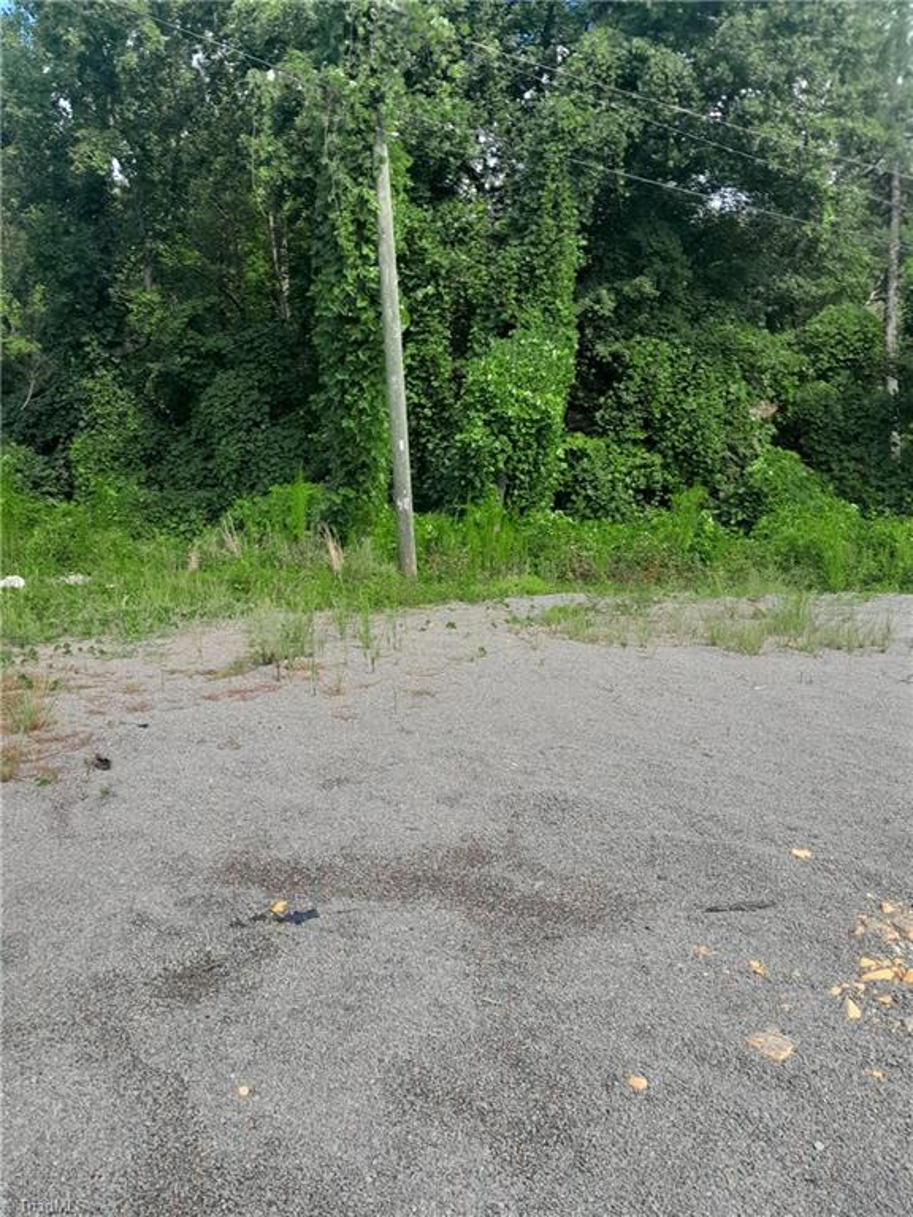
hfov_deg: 51.4
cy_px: 608
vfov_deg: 65.3
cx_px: 456
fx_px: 950
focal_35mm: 27
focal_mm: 4
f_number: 1.8
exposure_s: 1/288
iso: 40
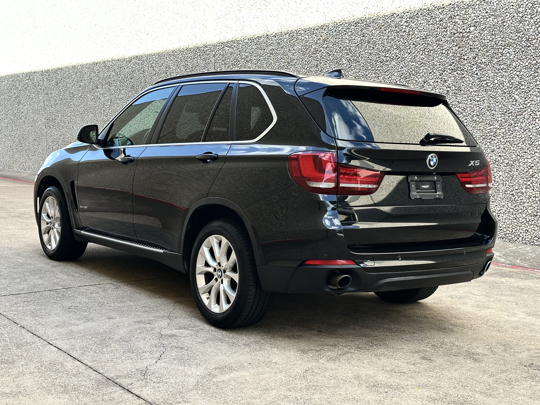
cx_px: 270
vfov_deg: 30.3
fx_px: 749
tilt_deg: -5.5
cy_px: 202
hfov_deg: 39.7
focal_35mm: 48
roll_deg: +0.5
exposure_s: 1/299
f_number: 1.78
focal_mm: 6.86
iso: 64
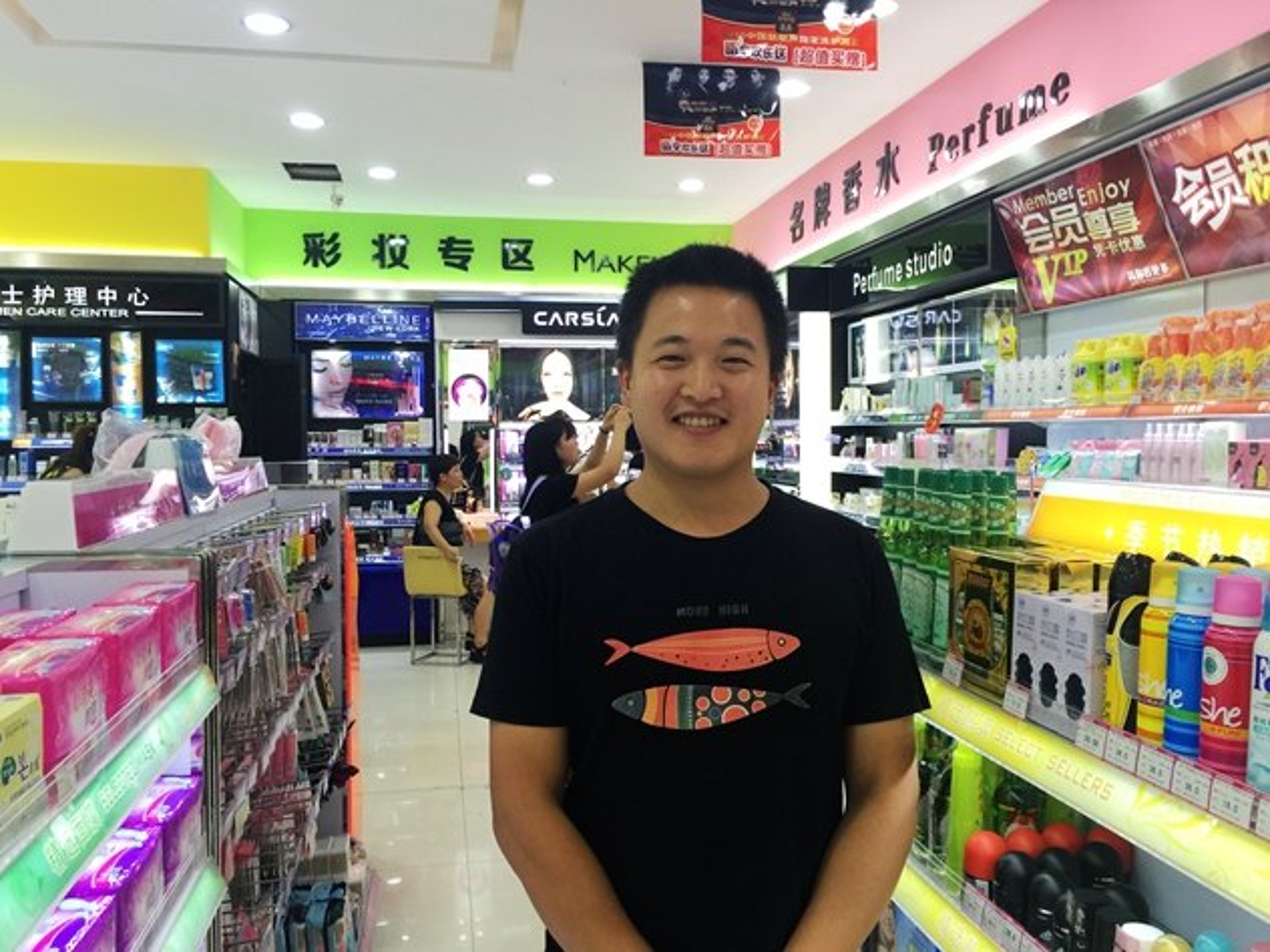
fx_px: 1064
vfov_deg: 48.2
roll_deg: -2.2
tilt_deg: -2.6
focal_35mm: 29
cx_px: 635
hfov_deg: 61.7
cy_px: 476
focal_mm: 4.15
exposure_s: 1/33
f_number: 2.2
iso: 40
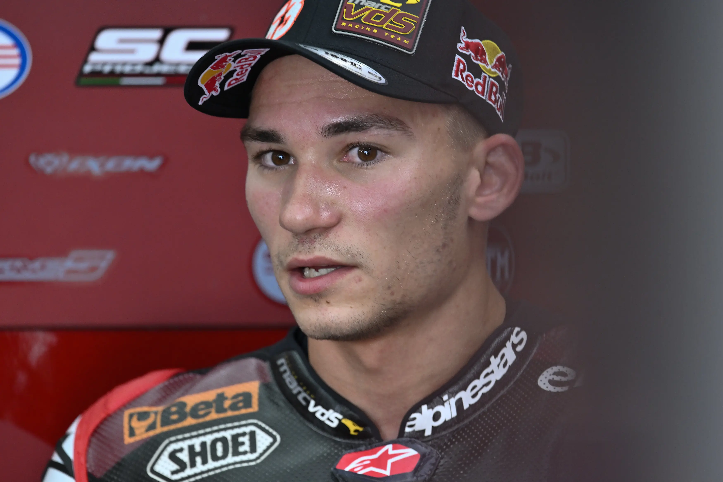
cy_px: 241
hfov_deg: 5.2
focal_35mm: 400
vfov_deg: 3.4
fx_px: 8032
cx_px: 362
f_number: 4.5
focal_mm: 400
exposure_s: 1/125
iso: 2000
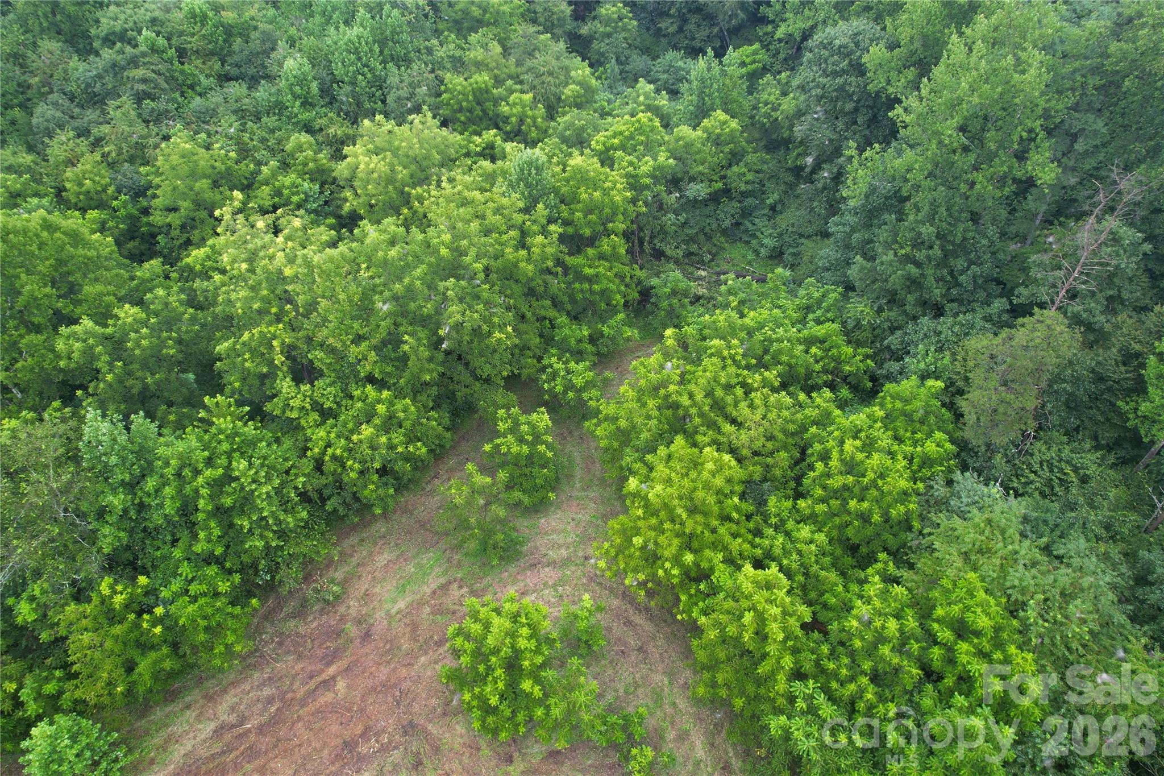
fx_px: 711
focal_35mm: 22
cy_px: 388
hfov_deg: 78.6
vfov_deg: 57.2
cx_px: 582
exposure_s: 1/25
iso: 100
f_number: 2.8
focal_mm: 8.38
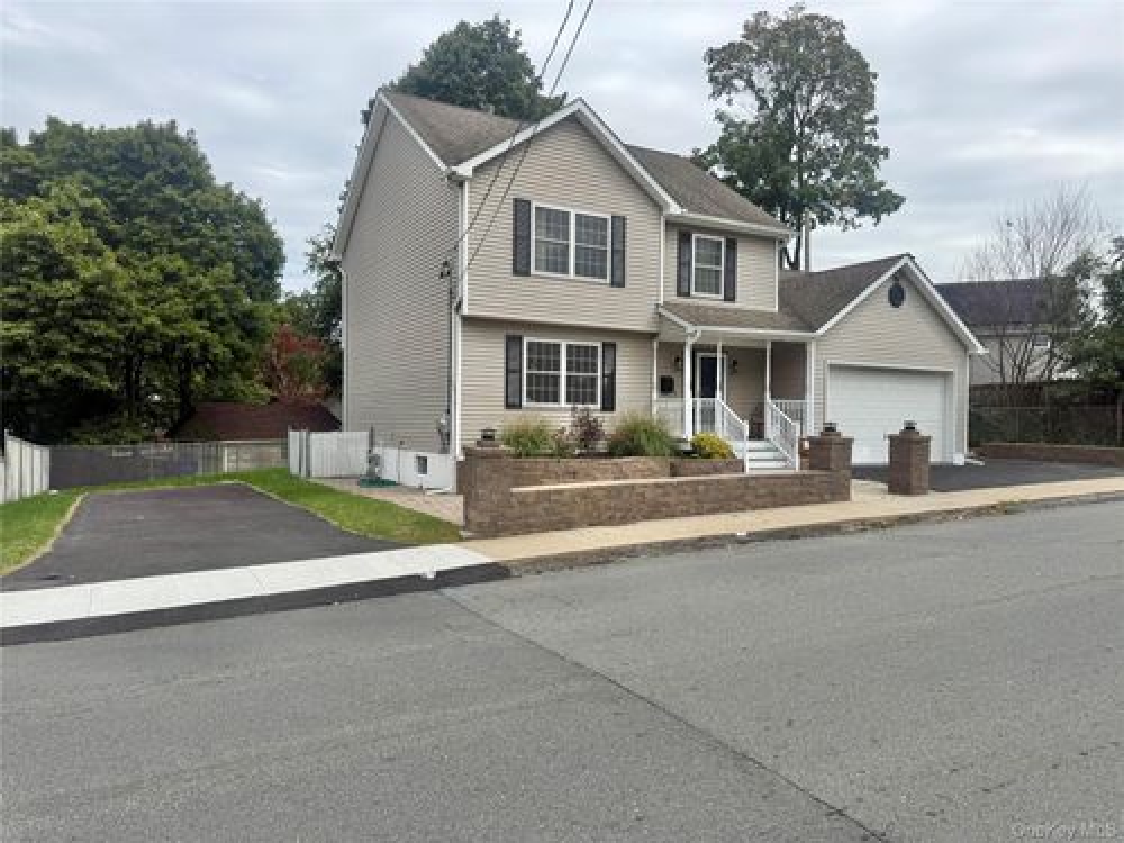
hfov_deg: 71.6
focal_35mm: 24
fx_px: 779
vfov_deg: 56.8
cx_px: 562
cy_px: 422
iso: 80
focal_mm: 6.76
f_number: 1.78
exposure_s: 1/3279
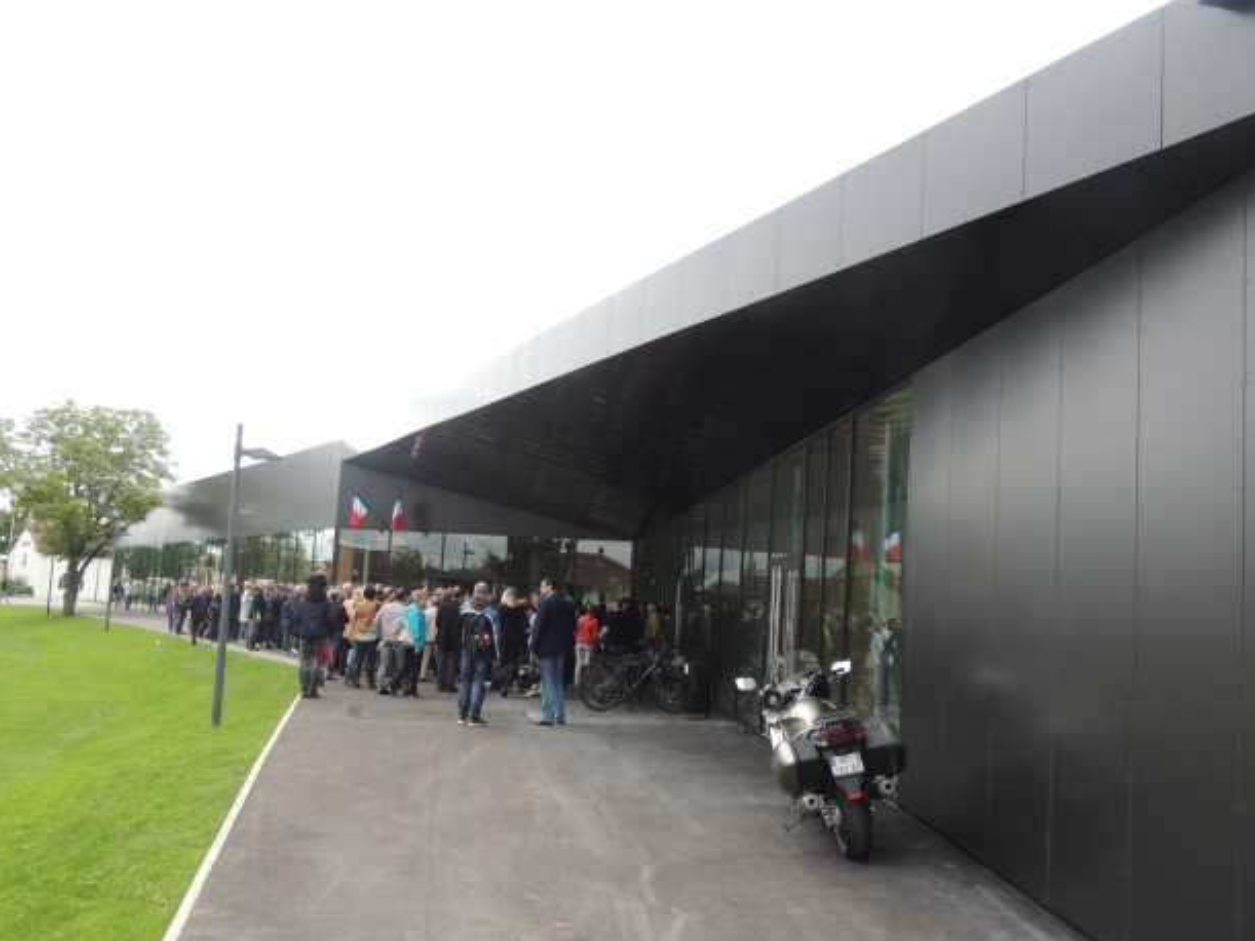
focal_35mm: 36
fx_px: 1305
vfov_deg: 39.6
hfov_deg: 51.4
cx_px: 634
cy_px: 475
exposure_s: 1/250
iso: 100
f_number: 3.2
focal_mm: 5.8
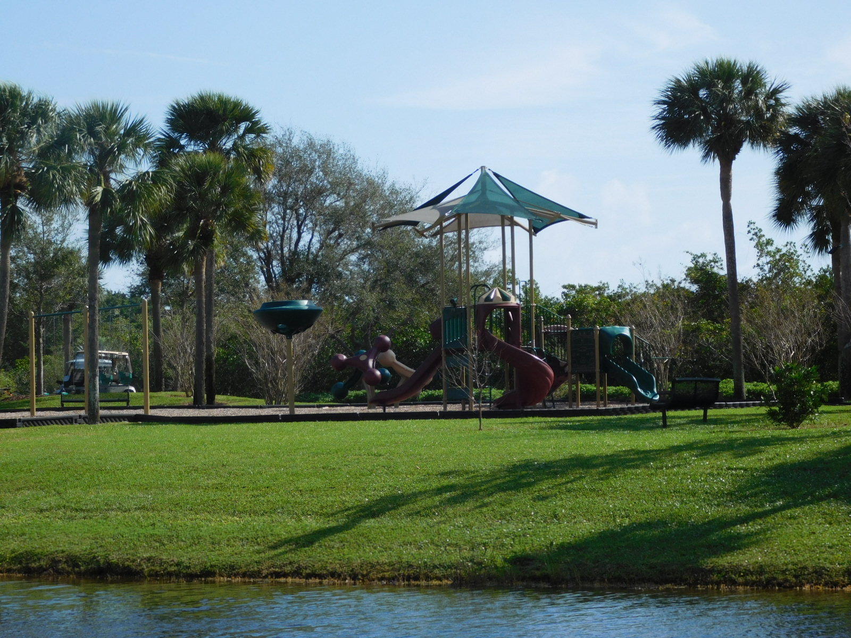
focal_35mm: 134
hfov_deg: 14.7
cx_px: 426
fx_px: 3294
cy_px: 319
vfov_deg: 11.1
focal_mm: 23.7
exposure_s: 1/800
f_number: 5
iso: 125
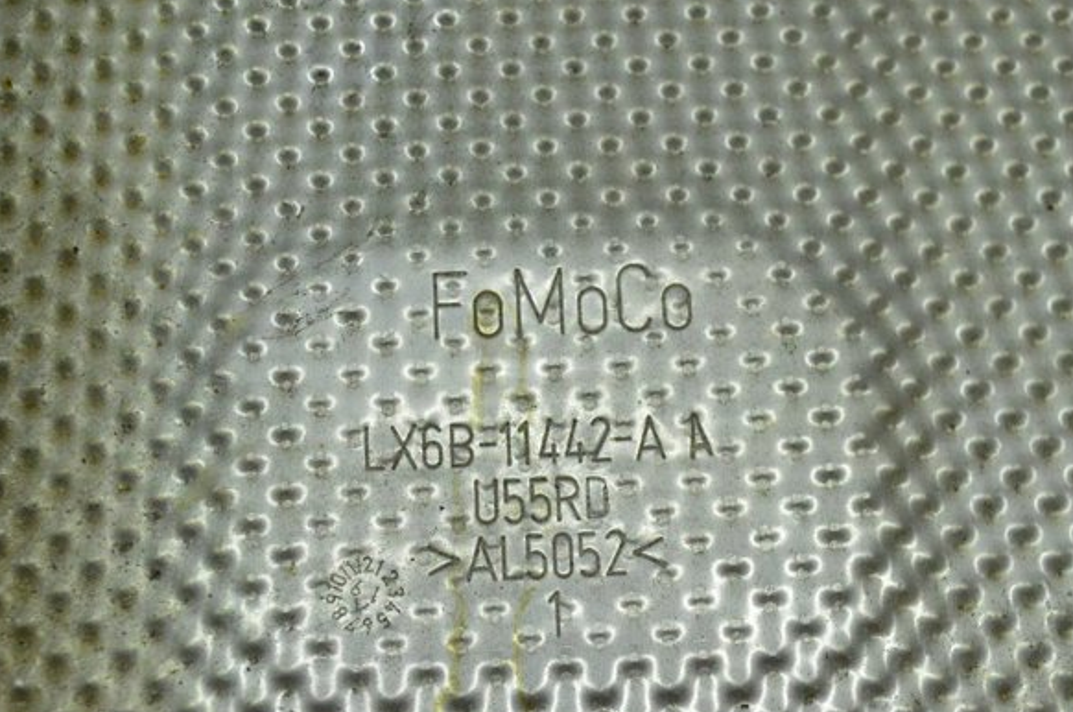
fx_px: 1964
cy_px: 386
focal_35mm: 66
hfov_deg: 30.6
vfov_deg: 20.5
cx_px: 542
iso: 6400
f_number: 6.3
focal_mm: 40
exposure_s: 1/800
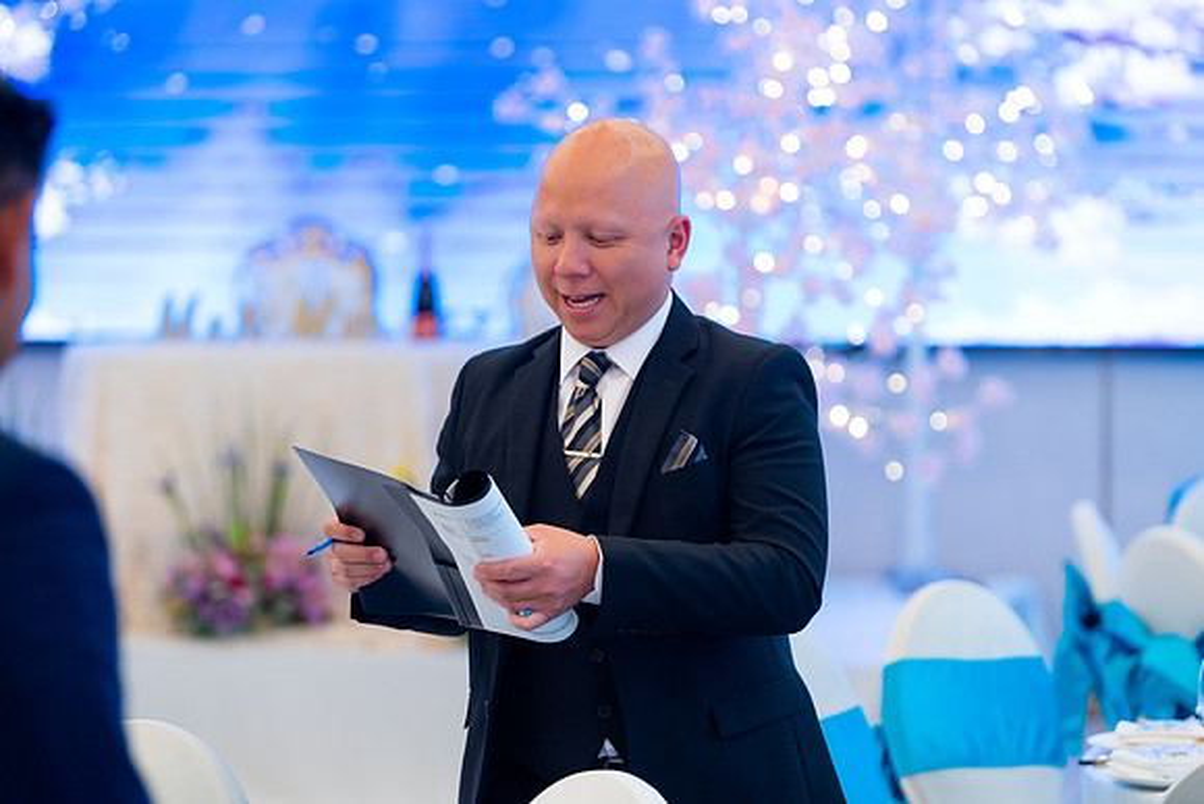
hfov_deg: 15.8
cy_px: 402
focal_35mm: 130
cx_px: 602
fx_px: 4349
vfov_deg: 10.6
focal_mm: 130
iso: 1250
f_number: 2.8
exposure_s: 1/250
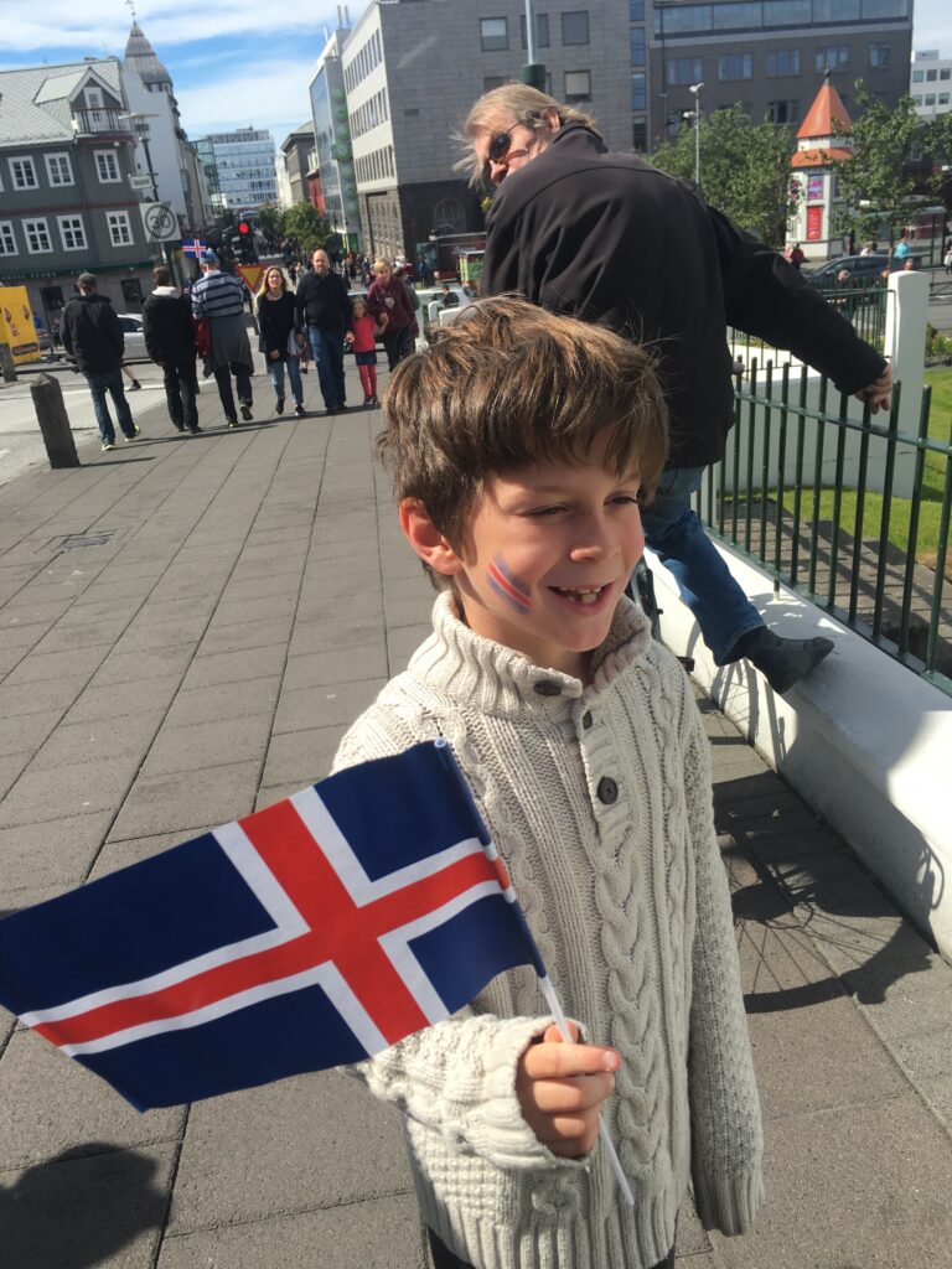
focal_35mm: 29
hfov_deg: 48.2
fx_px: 1063
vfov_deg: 61.7
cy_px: 634
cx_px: 476
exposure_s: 1/1221
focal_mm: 4.15
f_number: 2.2
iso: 25
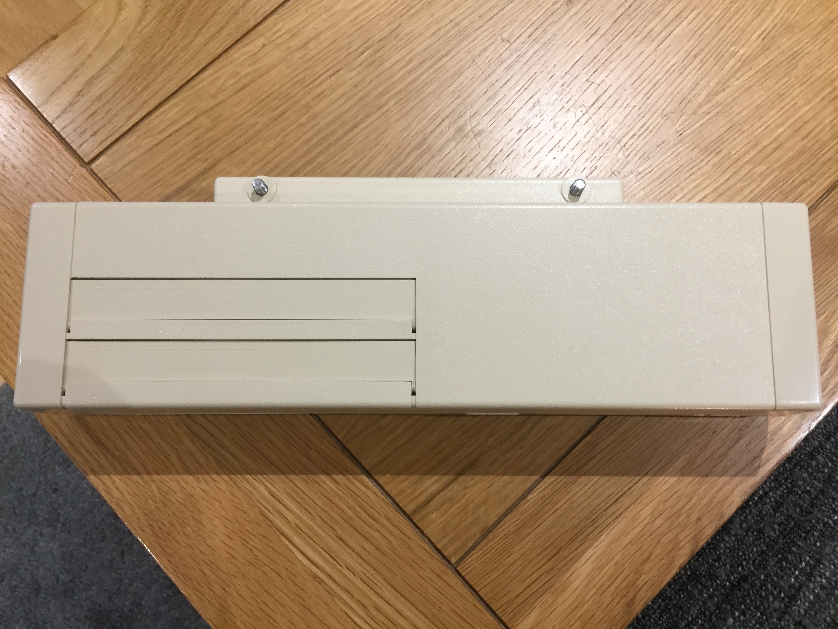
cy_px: 314
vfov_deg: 48.2
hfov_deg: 61.7
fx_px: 702
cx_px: 419
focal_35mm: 29
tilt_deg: -79.0
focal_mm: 4.15
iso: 160
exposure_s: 1/33
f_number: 2.2
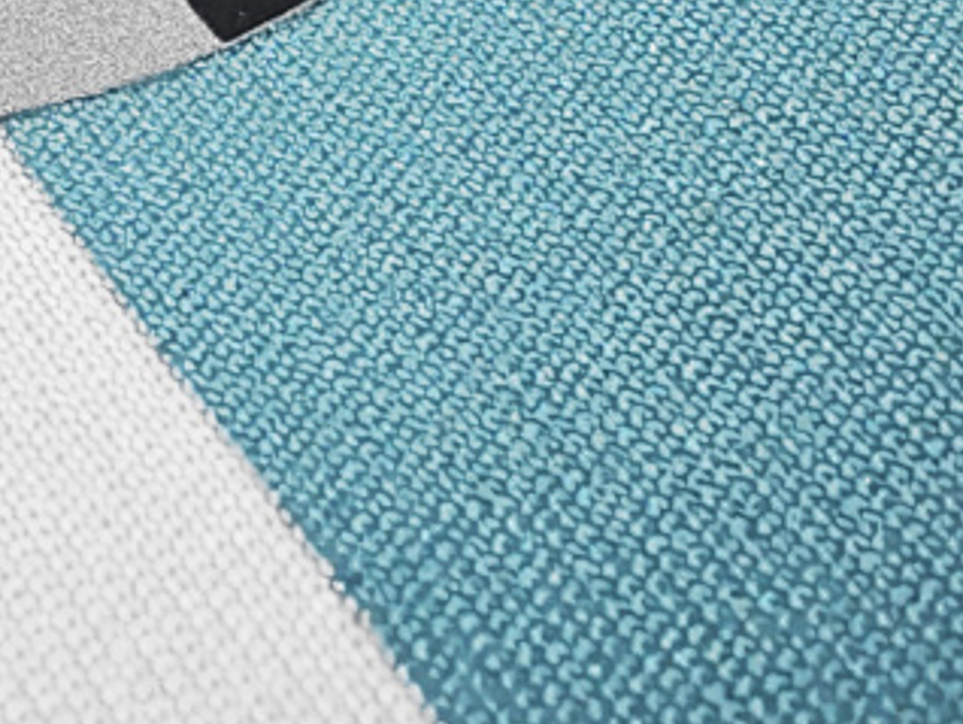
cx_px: 30
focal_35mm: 78
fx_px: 2172
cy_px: -97
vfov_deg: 18.1
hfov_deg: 24.0
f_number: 2.2
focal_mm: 2.59
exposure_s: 1/60
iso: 149
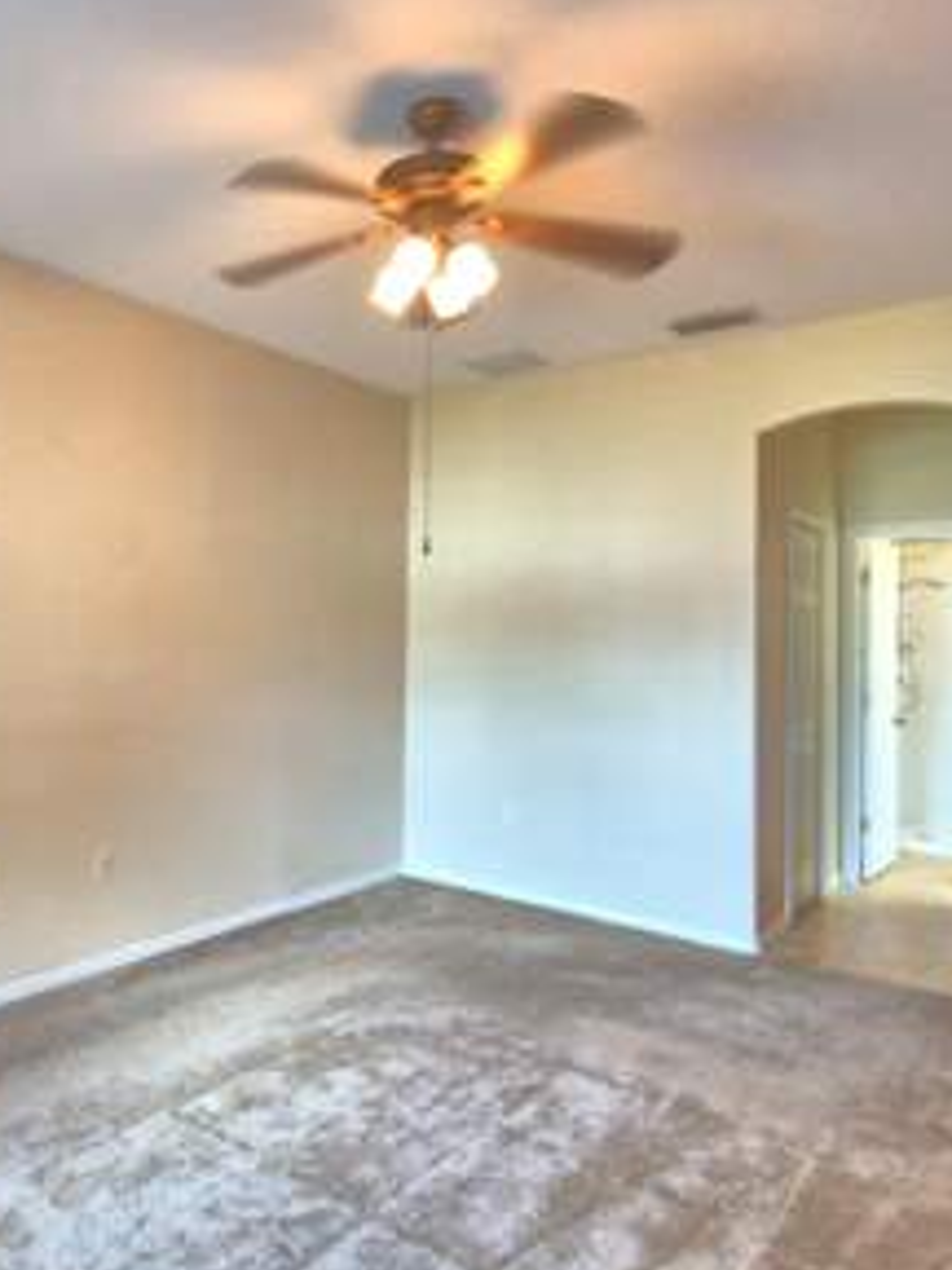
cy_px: 611
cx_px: 220
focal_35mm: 24
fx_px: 880
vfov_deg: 71.6
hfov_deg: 53.8
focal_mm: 10
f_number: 4.5
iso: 560
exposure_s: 1/30
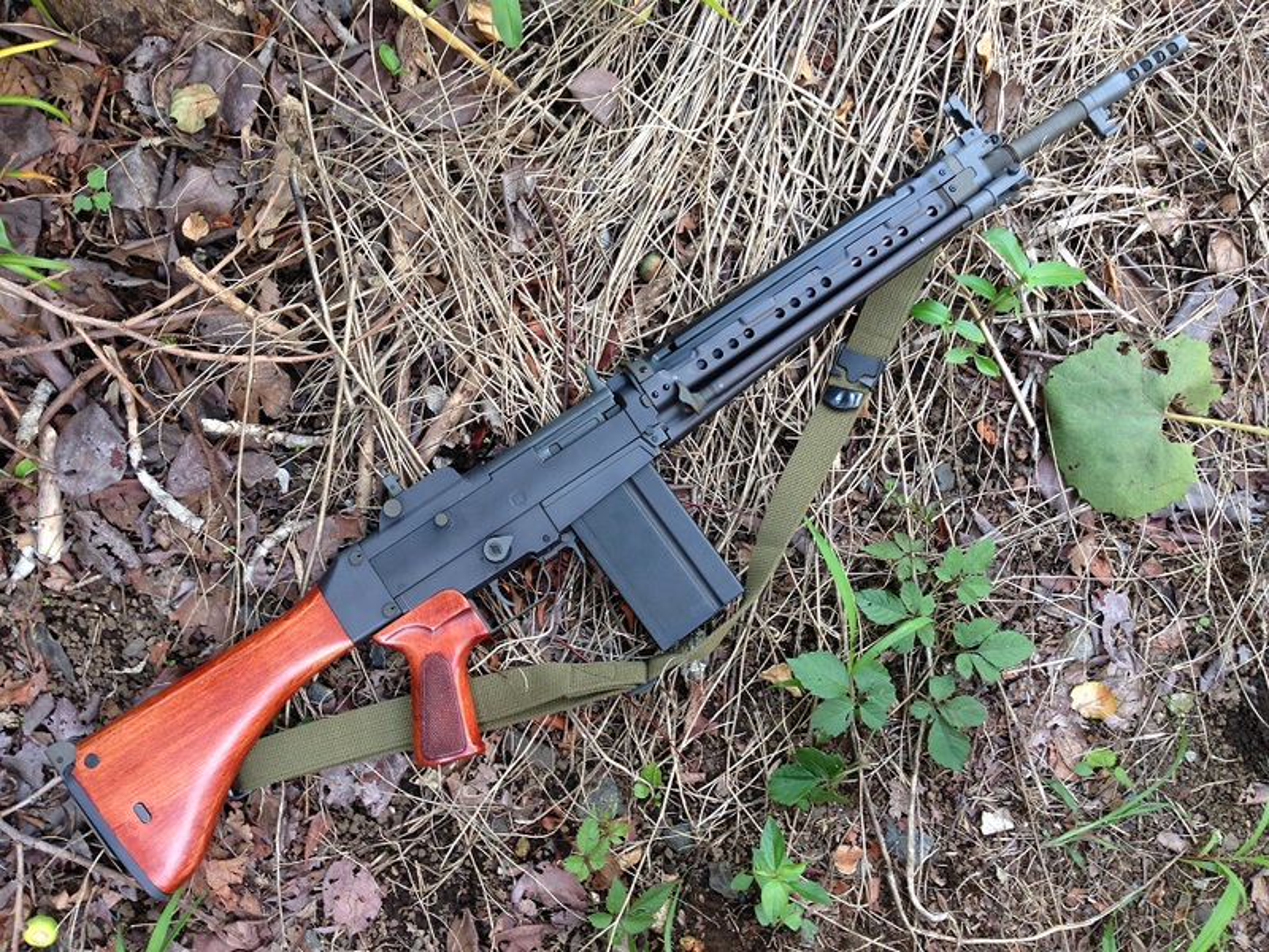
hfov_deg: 55.4
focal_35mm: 33
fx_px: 1210
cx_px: 634
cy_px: 476
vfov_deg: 42.9
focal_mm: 4.12
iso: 50
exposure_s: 1/40
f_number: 2.4
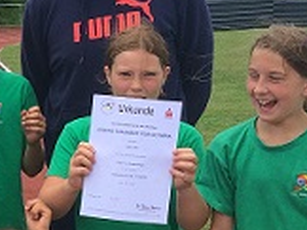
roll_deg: +2.6
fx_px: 1036
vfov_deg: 12.5
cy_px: 203
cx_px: -107
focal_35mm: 117
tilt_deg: -12.3
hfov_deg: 15.9
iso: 32
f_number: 2.2
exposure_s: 1/733
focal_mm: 4.15
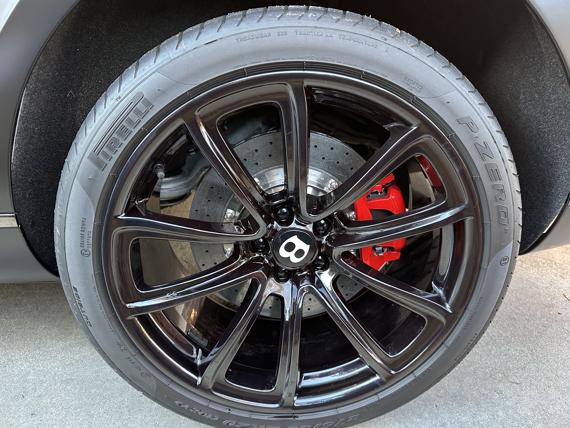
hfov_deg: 69.4
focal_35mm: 25
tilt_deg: -21.9
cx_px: 294
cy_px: 217
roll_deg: -4.0
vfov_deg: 54.9
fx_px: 412
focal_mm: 6.86
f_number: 1.78
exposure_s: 1/60
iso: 320
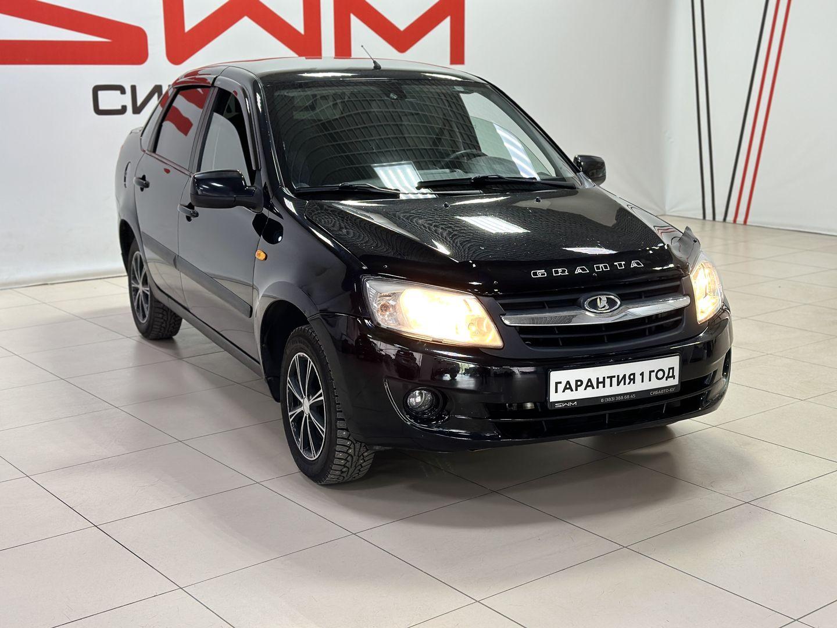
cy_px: 314
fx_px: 1161
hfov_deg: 39.7
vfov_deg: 30.3
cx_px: 418
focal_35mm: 48
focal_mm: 6.86
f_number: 1.78
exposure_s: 1/100
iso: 125
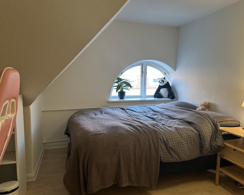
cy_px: 100
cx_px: 129
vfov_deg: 54.9
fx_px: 188
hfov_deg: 66.0
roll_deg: -0.5
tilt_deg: -6.7
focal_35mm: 26
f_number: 1.78
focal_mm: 6.86
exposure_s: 1/50
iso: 200
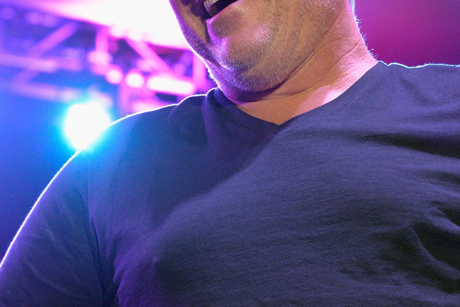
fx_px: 2198
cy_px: 28
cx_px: 209
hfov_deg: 11.9
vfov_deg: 8.0
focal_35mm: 172
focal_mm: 90
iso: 4000
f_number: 5.6
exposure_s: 1/200
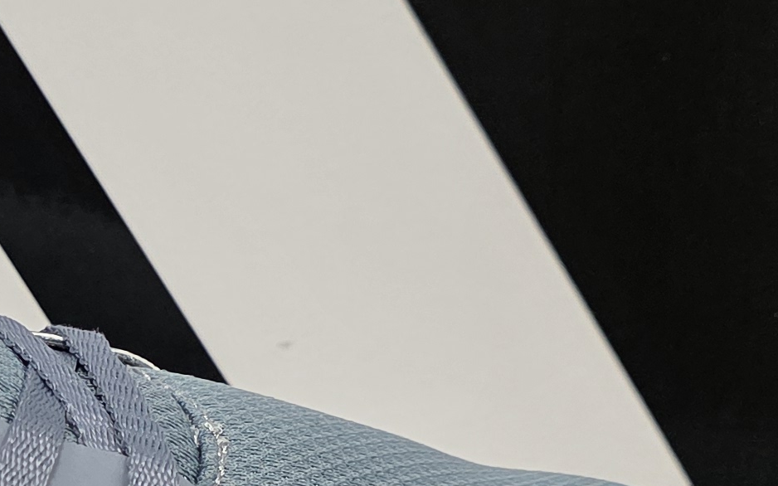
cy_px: 428
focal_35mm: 104
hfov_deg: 19.0
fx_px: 2205
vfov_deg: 12.5
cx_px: -132
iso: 160
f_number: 1.7
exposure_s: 1/100
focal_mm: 6.3
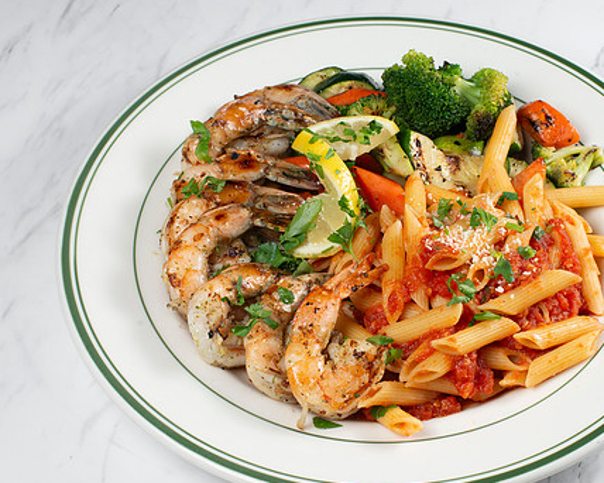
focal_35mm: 77
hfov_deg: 24.7
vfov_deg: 19.9
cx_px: 360
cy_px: 268
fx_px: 1376
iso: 200
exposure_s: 1/200
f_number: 10
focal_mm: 50
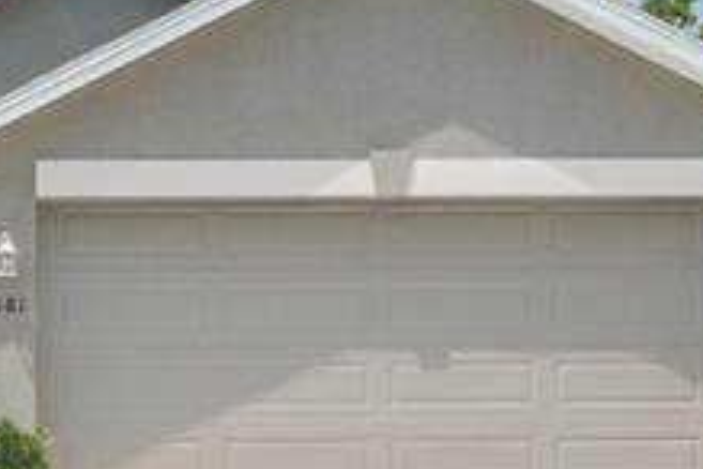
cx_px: -327
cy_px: 337
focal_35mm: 98
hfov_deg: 18.6
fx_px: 1914
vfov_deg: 13.9
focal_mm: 14
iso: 320
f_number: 8
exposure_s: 1/800
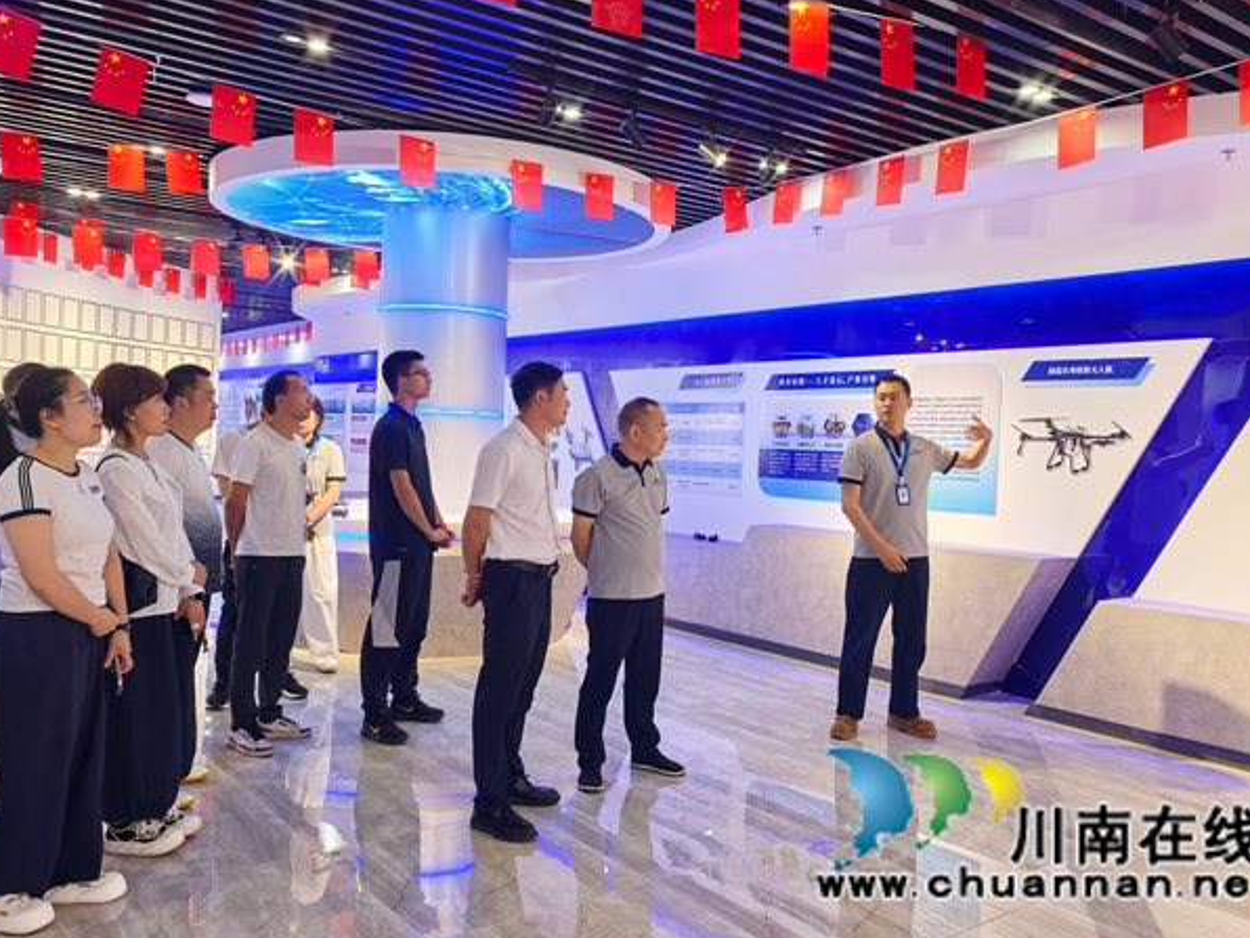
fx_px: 1047
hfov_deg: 61.7
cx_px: 642
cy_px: 455
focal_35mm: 29
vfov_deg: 48.2
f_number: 4
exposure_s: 1/50
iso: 250
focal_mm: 8.5
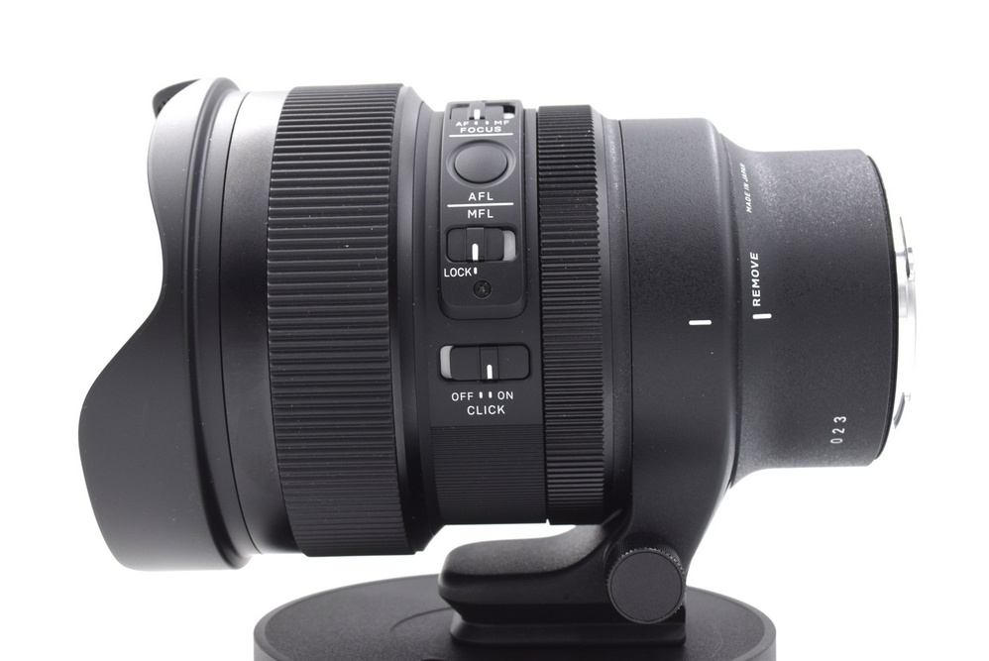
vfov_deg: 22.7
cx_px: 494
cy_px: 330
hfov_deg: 33.4
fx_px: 1649
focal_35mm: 60
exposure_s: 1/100
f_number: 10
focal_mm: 40
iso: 400
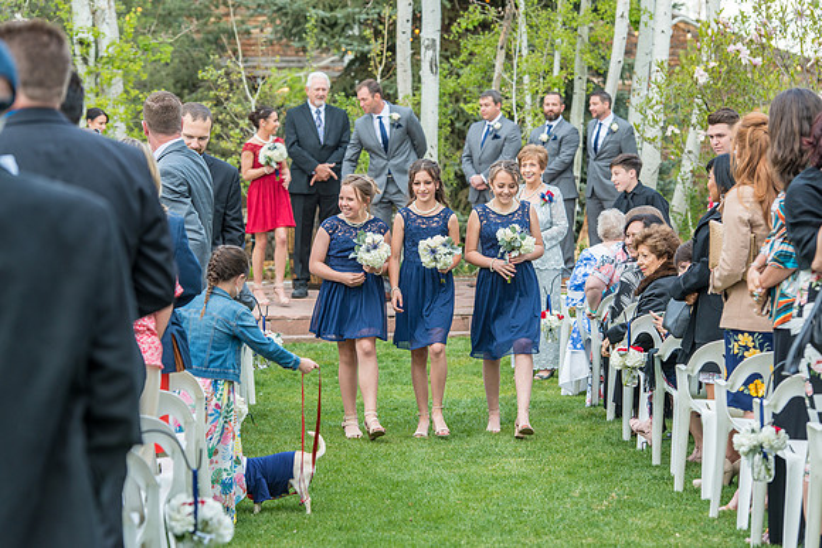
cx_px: 411
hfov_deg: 17.1
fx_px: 2741
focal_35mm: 120
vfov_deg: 11.4
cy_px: 274
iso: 400
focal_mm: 120
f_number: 5
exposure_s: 1/200
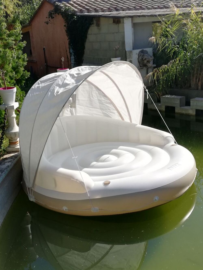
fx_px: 352
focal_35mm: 45
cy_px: 135
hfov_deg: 32.2
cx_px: 102
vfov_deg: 42.1
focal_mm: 3.81
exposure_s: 1/1522
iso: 50
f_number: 2.2
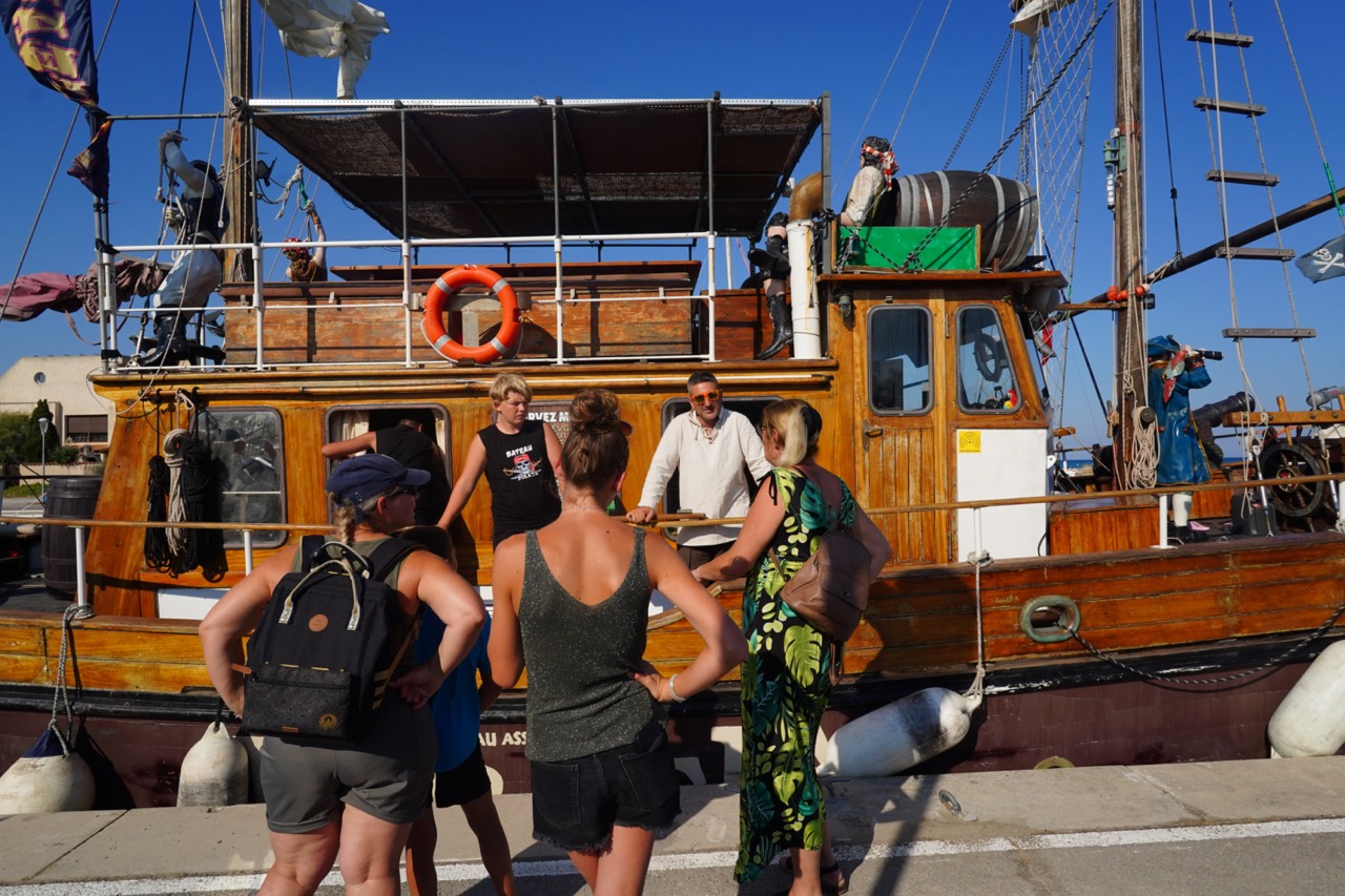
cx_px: 672
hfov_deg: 84.0
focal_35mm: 20
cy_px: 448
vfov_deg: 61.9
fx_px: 747
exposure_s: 1/2500
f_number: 9
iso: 800
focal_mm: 20
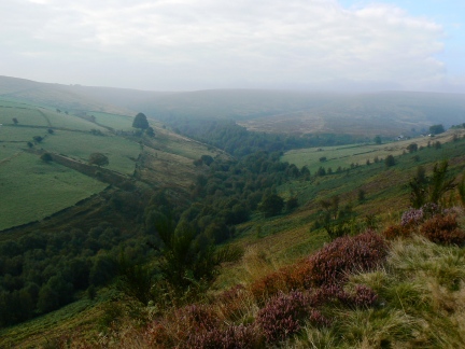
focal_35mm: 36
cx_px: 232
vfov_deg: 39.7
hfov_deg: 51.4
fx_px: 484
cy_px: 174
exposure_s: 1/250
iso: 80
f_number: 5.6
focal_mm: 6
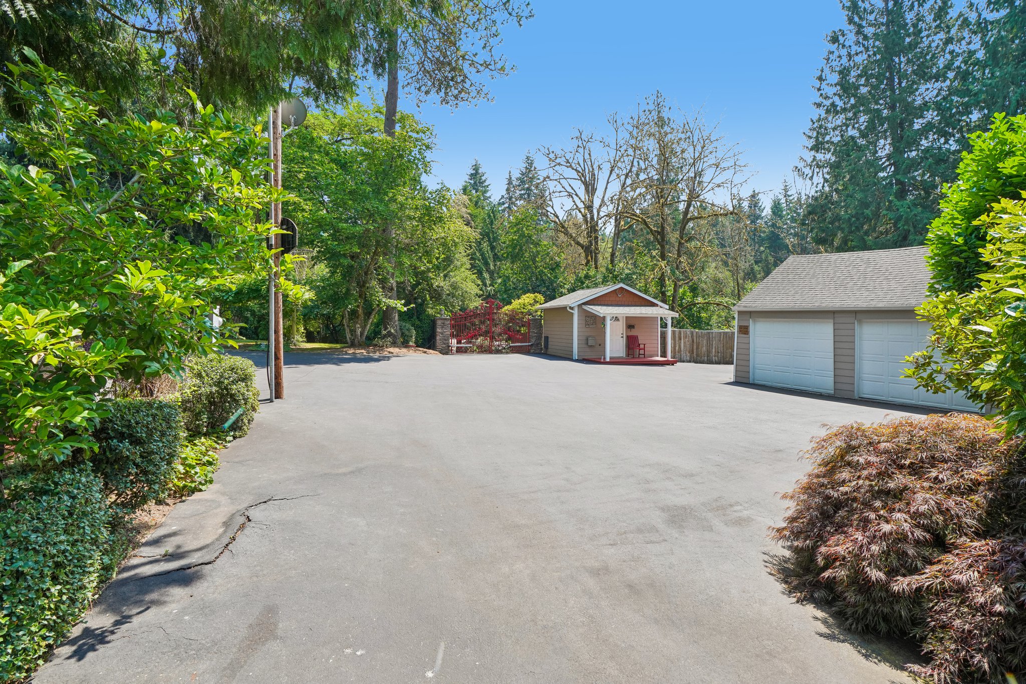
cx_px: 513
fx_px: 456
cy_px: 342
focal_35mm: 16
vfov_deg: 73.7
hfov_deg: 96.7
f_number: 8
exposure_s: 1/500
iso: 400
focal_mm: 16
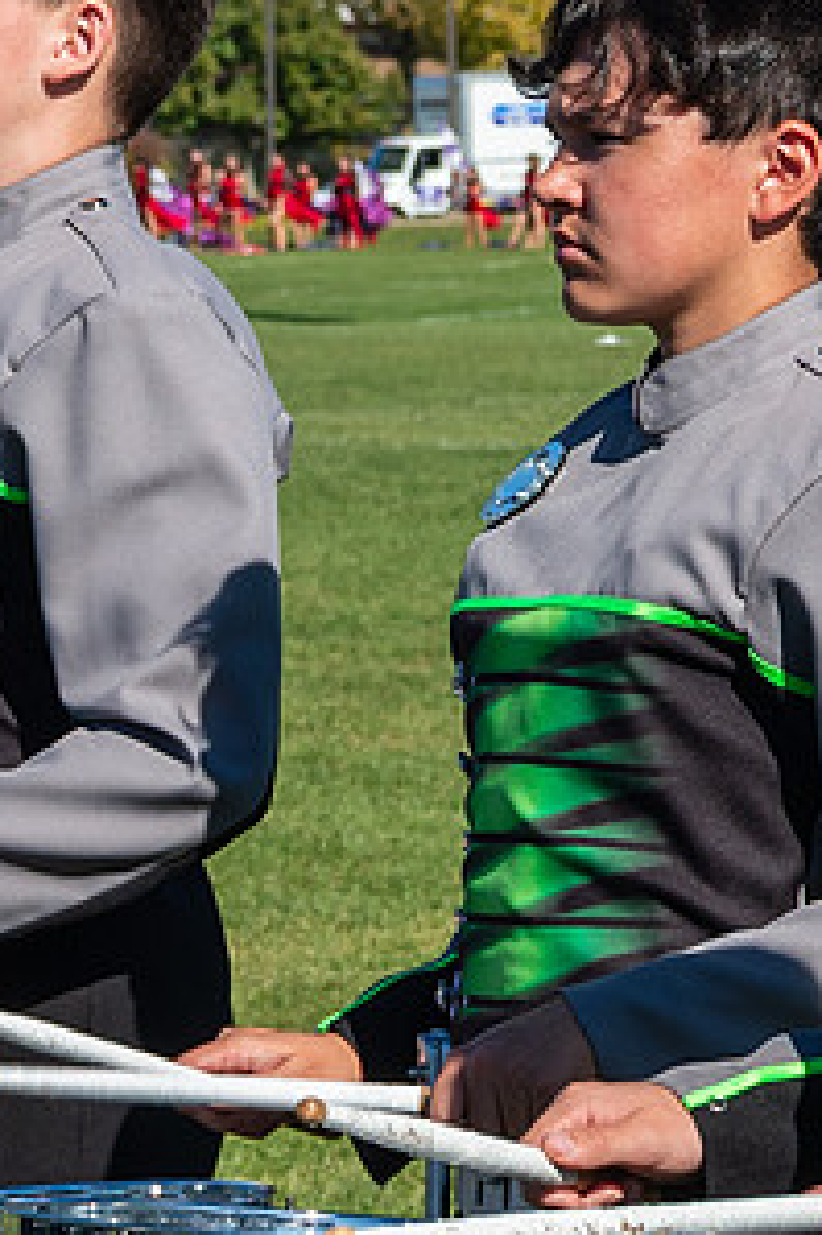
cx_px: 1165
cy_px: 743
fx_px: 10526
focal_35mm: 307
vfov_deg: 6.7
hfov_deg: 4.4
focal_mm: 70
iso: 320
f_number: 10
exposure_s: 1/640
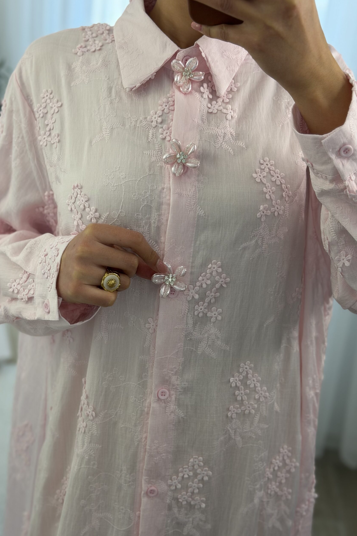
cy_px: 271
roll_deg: -5.8
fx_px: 758
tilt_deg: -34.9
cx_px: 169
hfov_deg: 26.5
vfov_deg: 38.9
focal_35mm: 51
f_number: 1.78
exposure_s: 1/121
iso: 50
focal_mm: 6.76
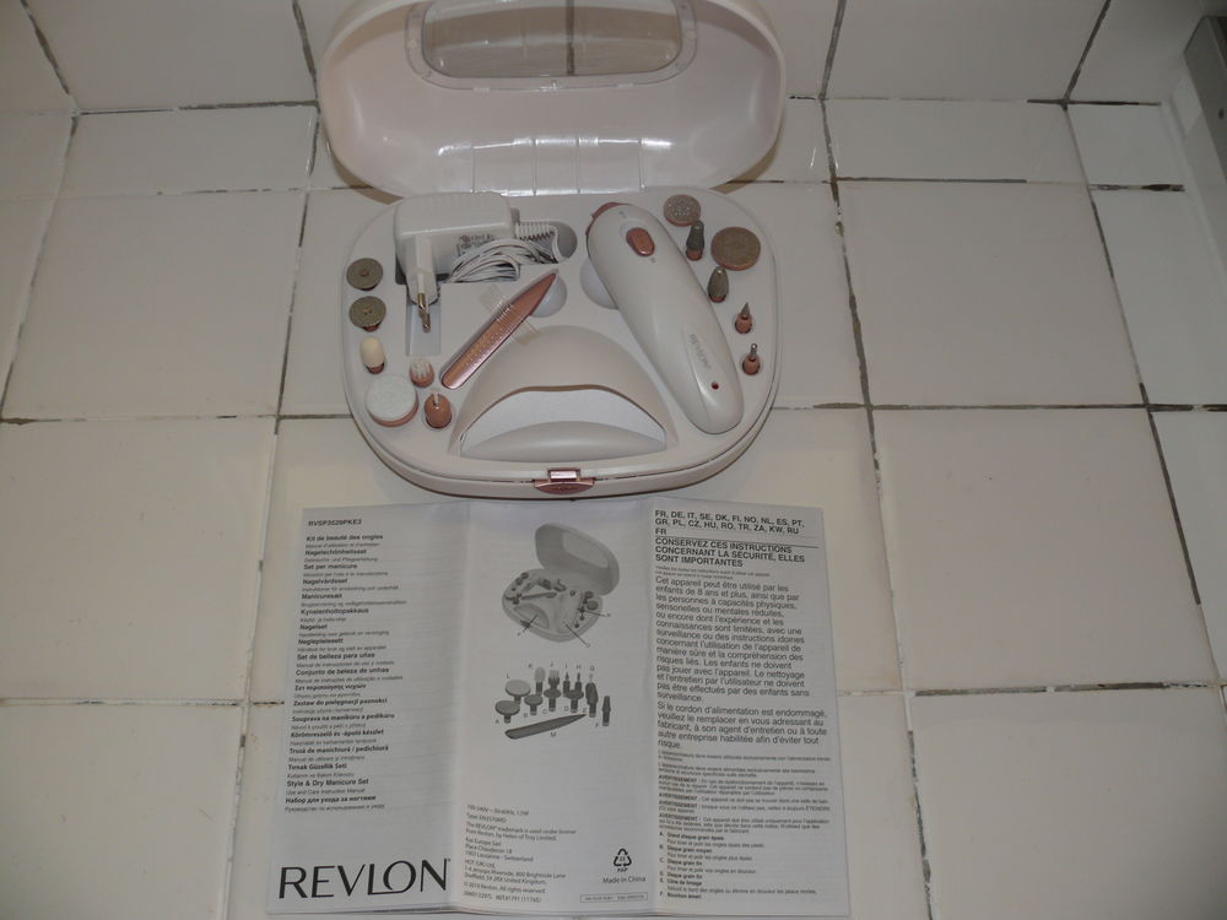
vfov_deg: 40.7
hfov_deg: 52.6
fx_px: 1241
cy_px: 460
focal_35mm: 35
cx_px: 614
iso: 100
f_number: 2.8
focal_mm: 7.4
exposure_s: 1/30
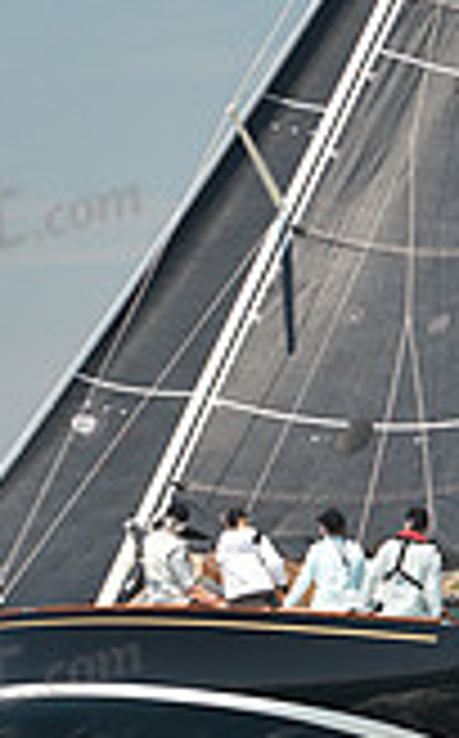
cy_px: -32
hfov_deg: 5.2
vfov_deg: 8.3
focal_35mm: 253
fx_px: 5082
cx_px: 376
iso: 250
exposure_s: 1/640
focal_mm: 70
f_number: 5
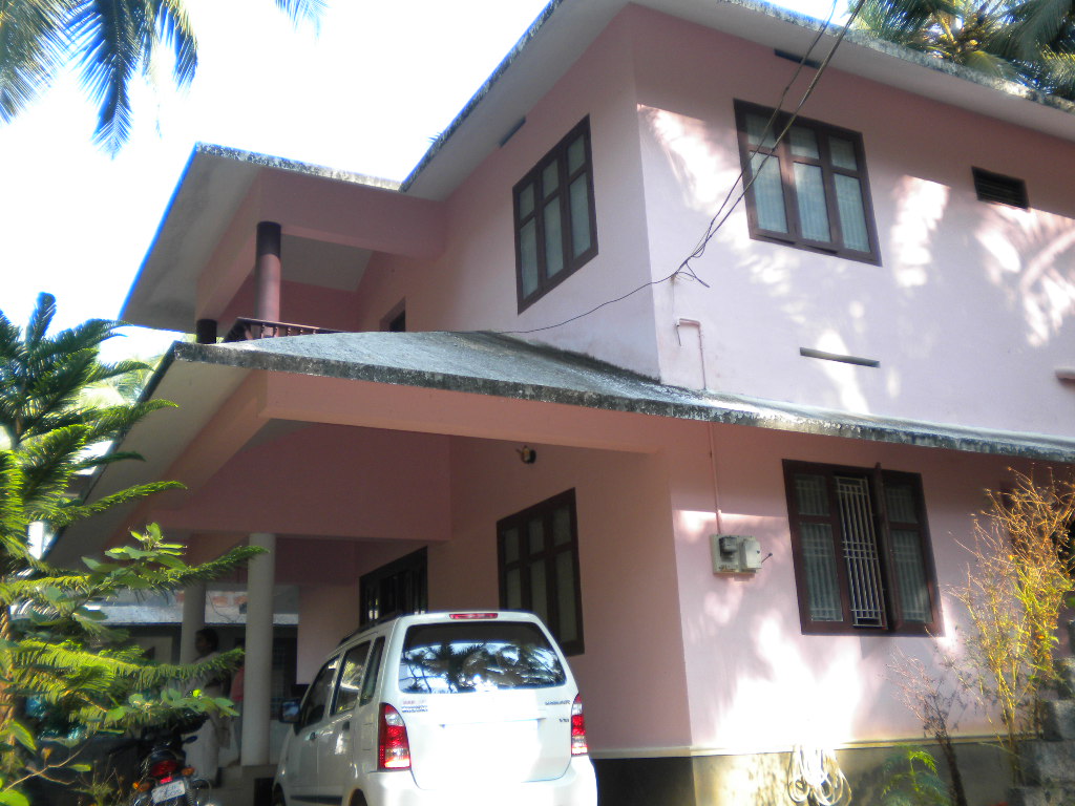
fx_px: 1087
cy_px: 403
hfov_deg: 52.6
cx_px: 538
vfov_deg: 40.7
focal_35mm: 35
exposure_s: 1/178
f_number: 3.1
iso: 113
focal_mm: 6.3
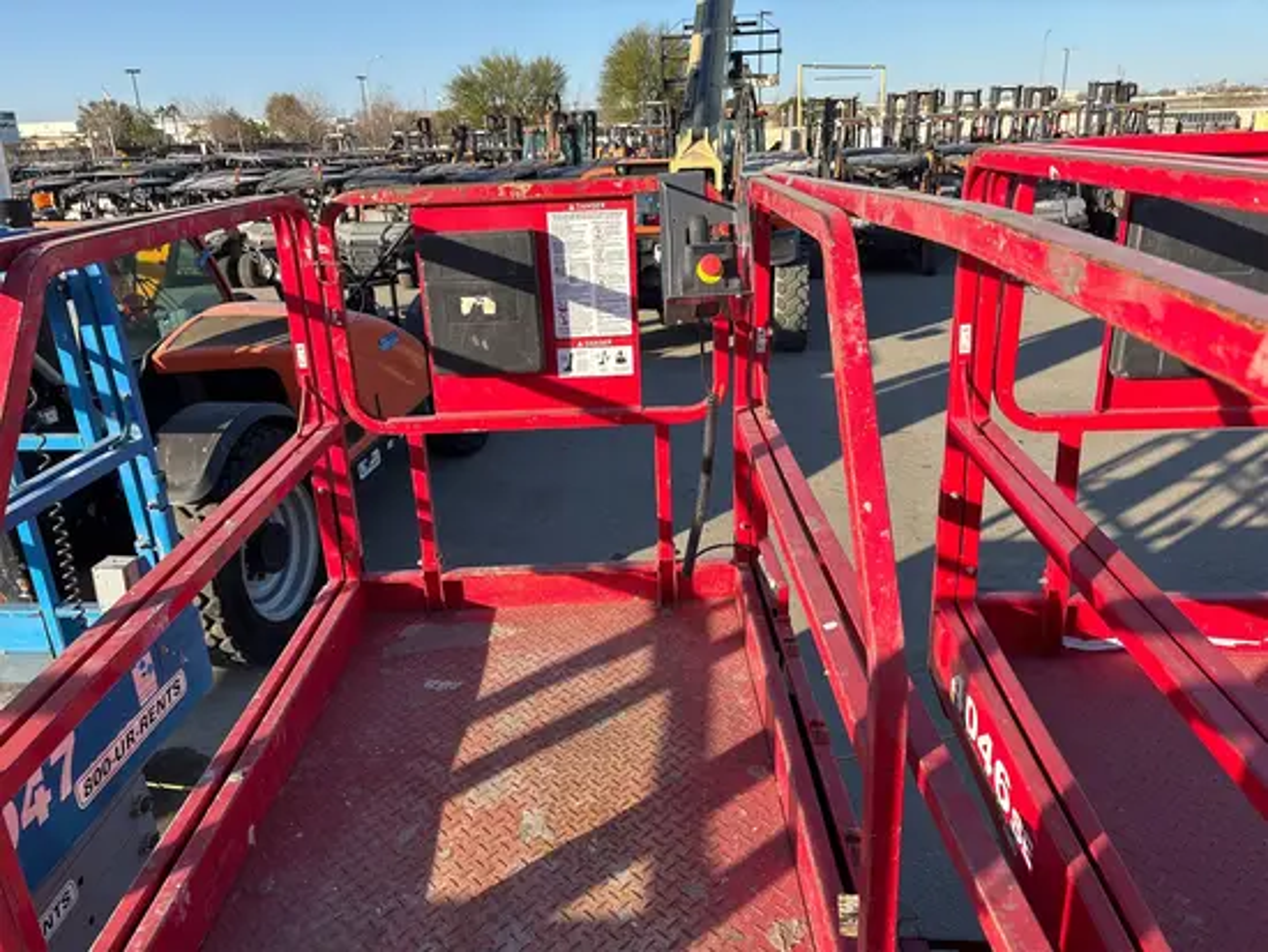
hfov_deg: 67.3
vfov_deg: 53.1
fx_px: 953
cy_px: 476
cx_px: 634
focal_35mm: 26
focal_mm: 5.96
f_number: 1.6
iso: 50
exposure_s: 1/1126
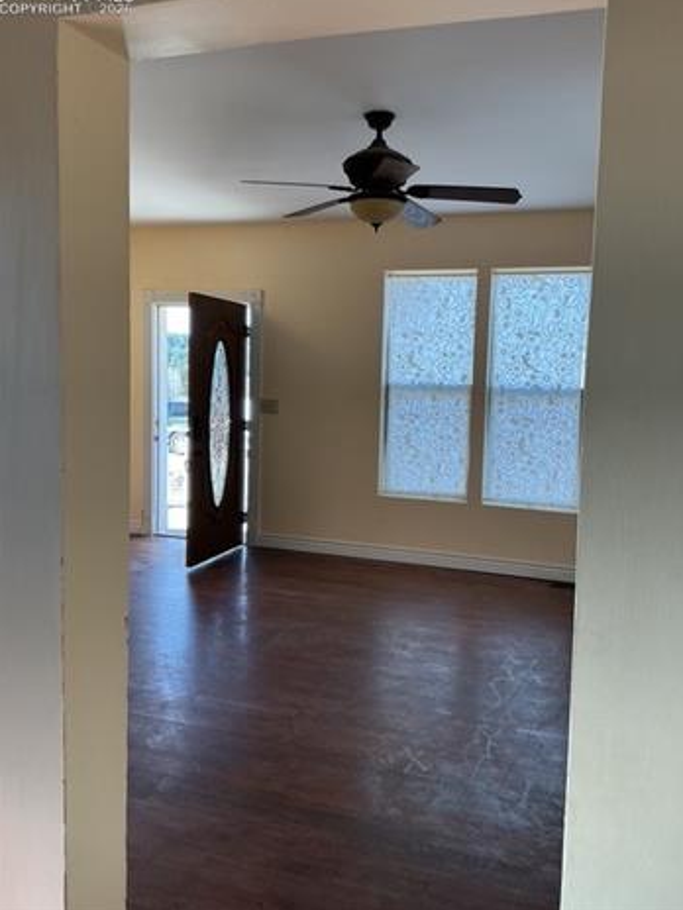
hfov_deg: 46.8
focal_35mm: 30
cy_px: 447
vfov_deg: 60.0
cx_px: 349
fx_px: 789
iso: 40
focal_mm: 3
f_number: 1.8
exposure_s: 1/100
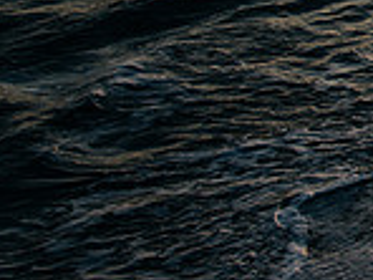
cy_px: -134
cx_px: 843
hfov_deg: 15.3
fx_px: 948
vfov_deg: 15.5
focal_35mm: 88
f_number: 8
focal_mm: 20
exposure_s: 1/320
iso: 200
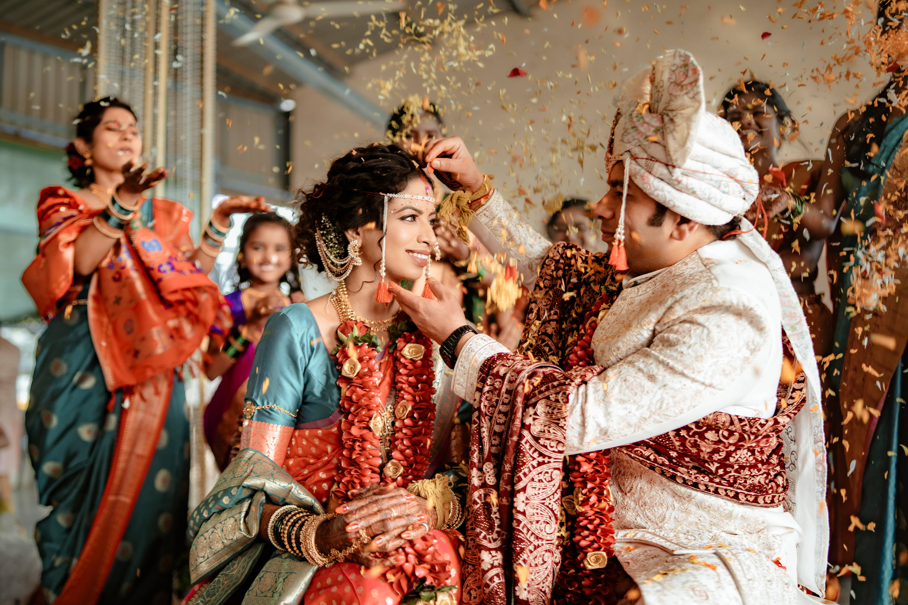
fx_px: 883
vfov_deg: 37.9
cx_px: 454
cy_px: 302
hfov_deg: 54.4
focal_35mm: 35
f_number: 1.4
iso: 125
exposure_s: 1/400
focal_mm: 35
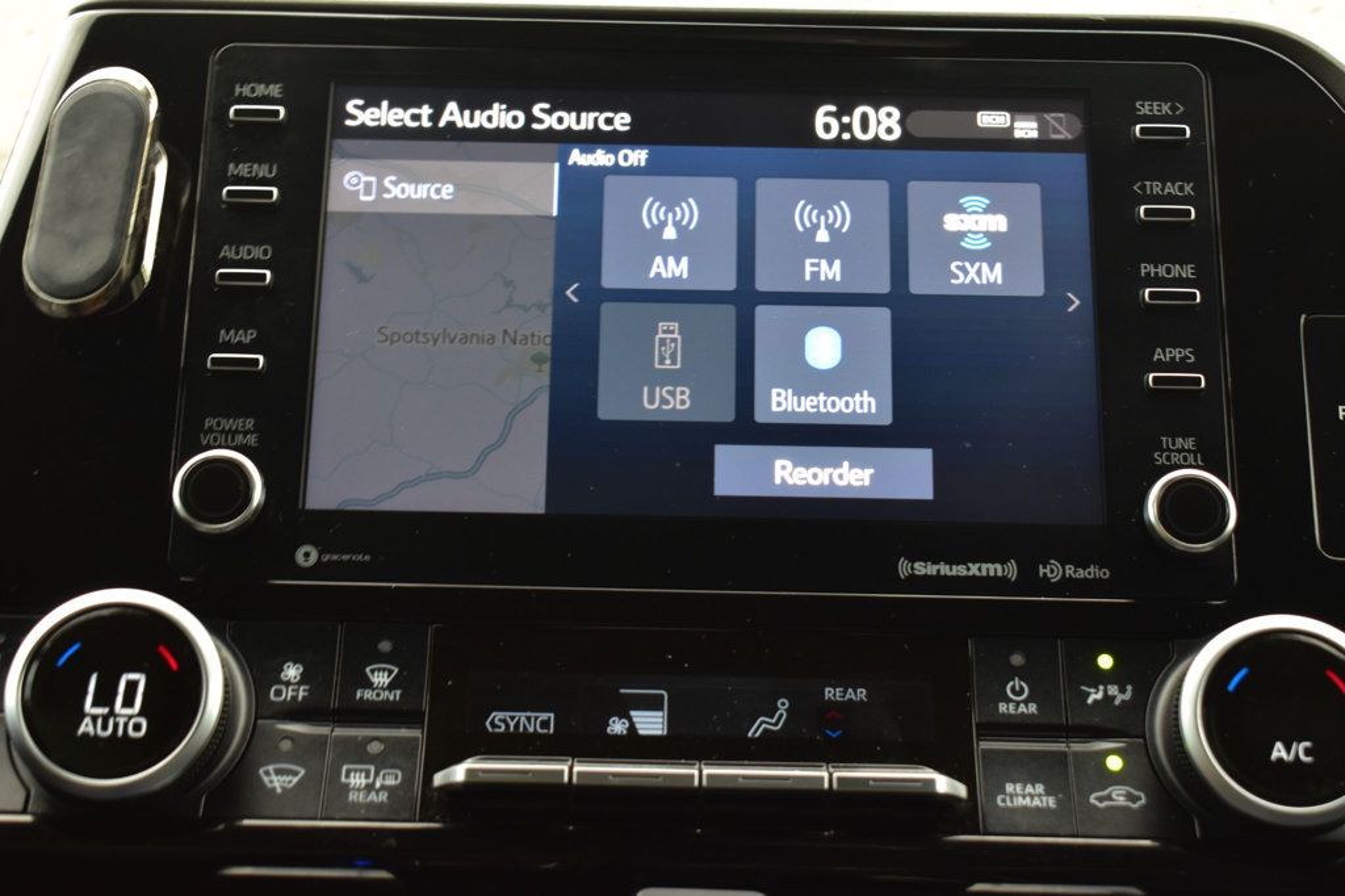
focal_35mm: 63
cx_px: 672
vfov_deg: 21.6
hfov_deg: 31.9
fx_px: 2353
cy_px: 448
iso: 900
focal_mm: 42
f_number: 6.3
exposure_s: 1/15
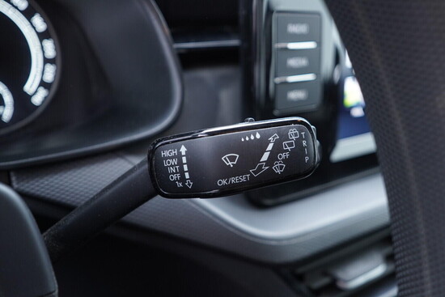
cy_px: 148
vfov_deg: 36.9
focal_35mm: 36
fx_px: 445
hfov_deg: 53.1
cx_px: 222
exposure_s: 1/40
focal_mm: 24
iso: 500
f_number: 2.8
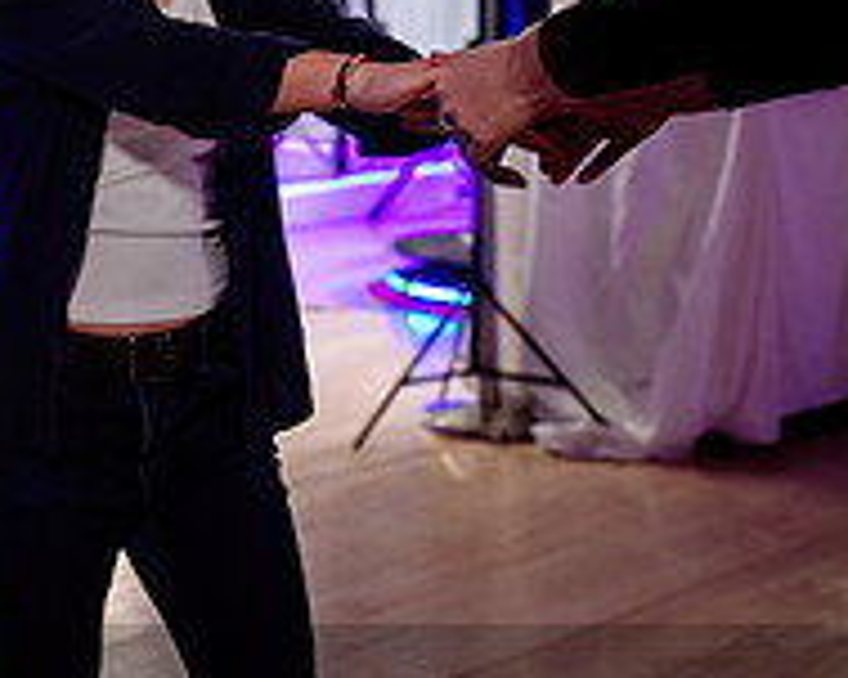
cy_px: 159
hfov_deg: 18.3
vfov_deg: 15.6
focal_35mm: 98
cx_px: -247
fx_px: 2458
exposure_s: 1/250
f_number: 2
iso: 1600
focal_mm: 34
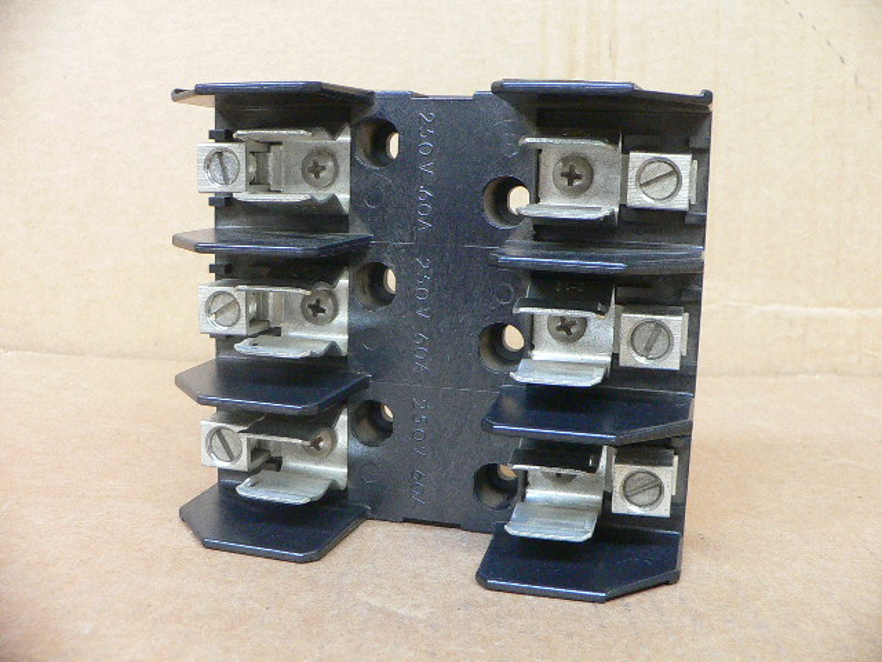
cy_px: 331
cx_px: 441
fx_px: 892
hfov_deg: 52.6
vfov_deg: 40.7
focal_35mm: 35
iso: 200
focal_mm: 4.6
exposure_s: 1/8
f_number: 2.8
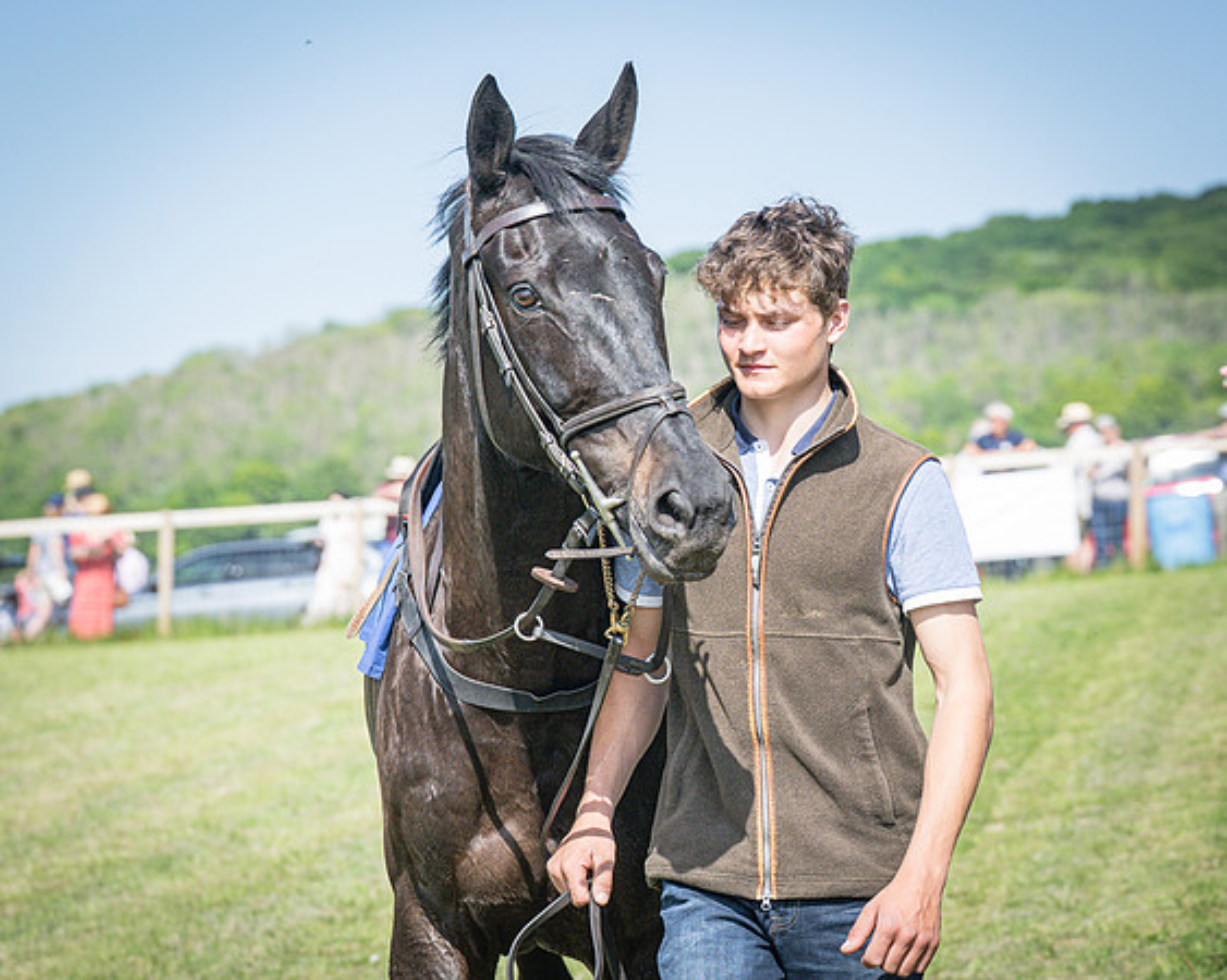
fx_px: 5404
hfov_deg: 13.0
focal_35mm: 149
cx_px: 690
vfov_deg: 10.4
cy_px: 432
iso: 400
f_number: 4
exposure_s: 1/3200
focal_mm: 79
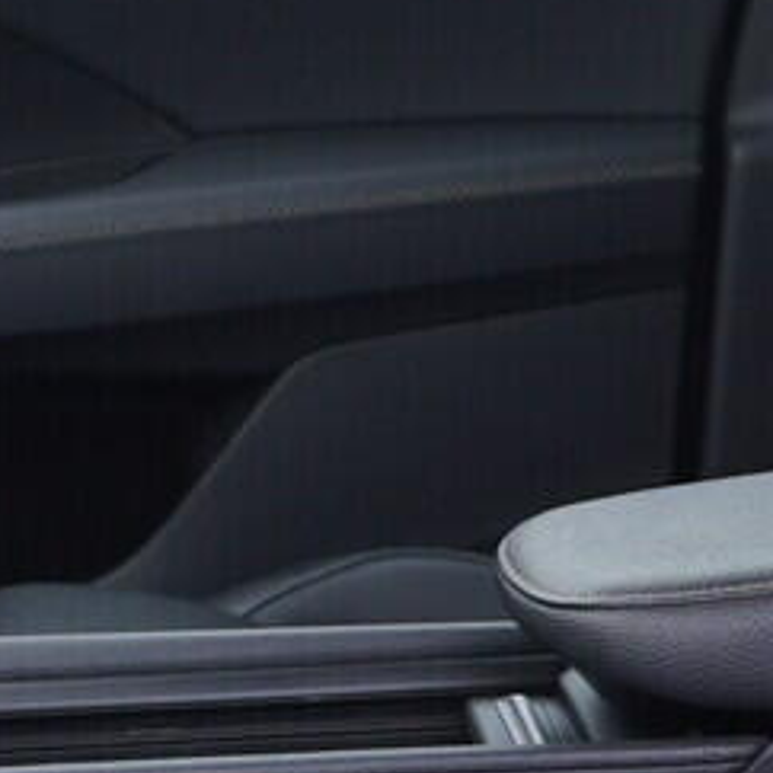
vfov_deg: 9.5
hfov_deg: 9.5
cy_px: -48
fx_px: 4598
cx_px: 13
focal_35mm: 182
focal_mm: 24
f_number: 2.8
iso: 125
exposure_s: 1/40
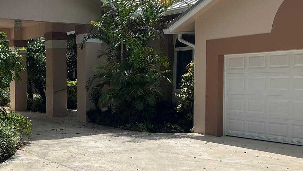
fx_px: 434
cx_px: 63
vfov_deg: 22.2
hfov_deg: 37.2
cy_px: 104
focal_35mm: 54
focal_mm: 5.7
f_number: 1.5
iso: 50
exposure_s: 1/8000
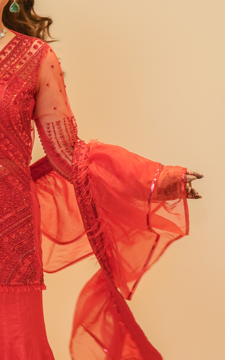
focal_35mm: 205
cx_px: -2
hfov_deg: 6.4
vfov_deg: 10.2
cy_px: 265
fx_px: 2011
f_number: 3.2
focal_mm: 85
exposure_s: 1/160
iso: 800
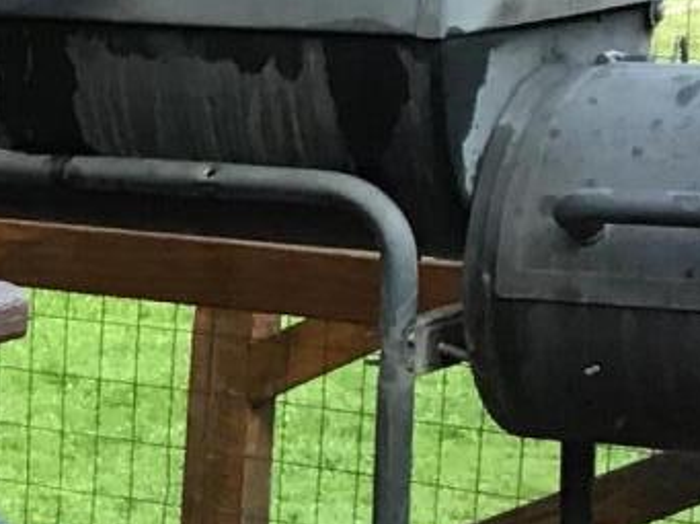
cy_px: 536
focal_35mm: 182
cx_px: -782
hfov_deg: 9.9
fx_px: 3676
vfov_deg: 8.1
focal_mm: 3.3
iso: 32
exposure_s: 1/40
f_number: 2.4
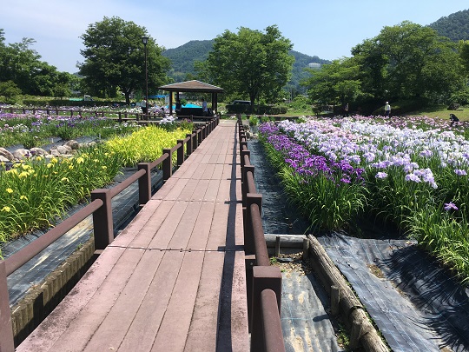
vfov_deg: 48.2
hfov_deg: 61.7
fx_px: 393
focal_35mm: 29
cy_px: 176
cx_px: 234
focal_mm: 4.15
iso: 25
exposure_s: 1/1261
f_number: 2.2
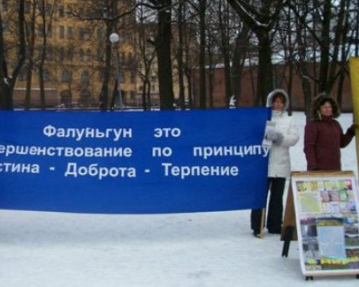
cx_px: 121
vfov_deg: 33.4
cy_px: 135
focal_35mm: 45
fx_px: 478
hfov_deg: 40.7
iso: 80
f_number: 2.7
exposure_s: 1/84.1
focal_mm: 5.6
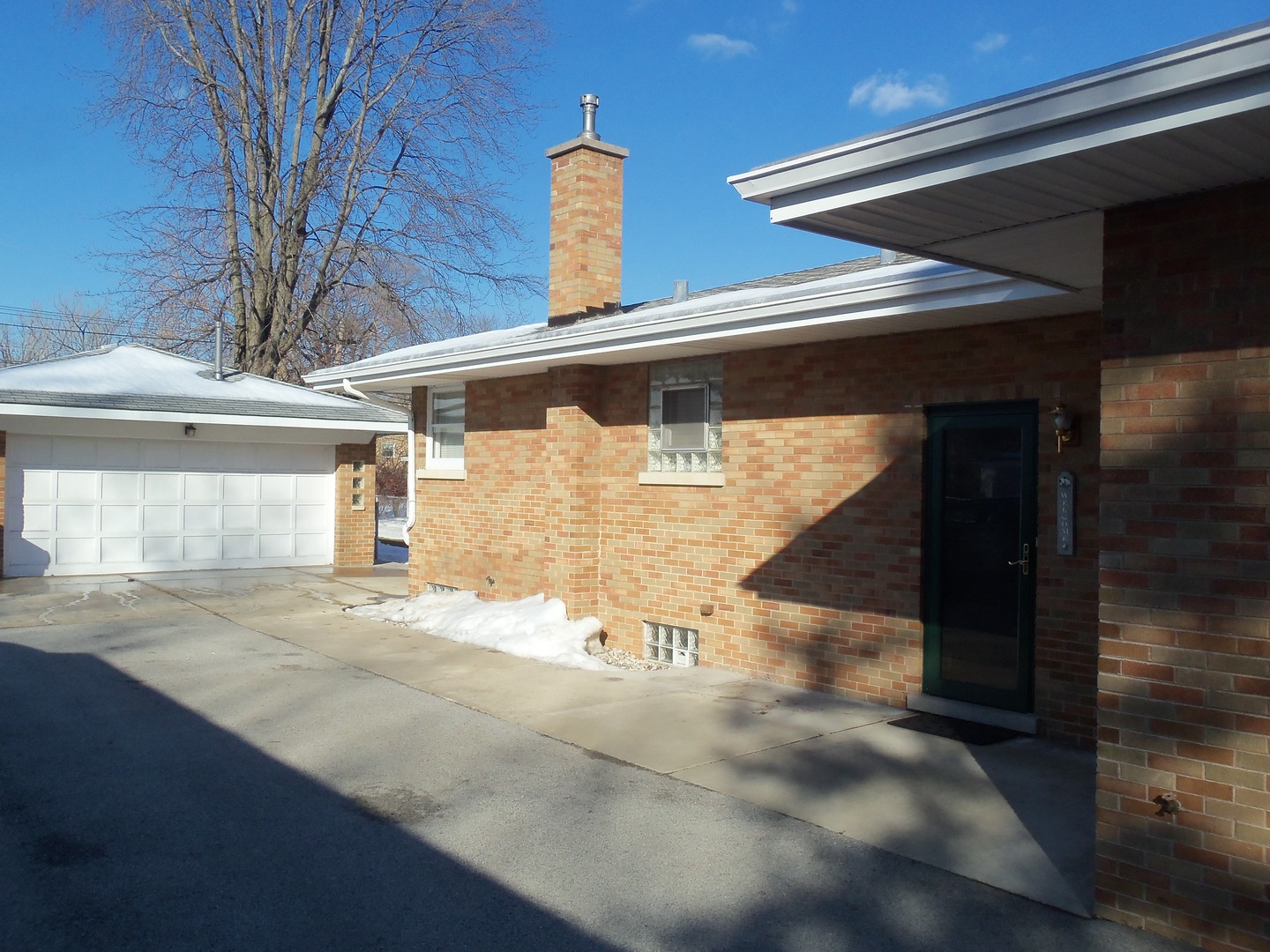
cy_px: 476
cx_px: 635
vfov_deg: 48.2
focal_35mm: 29
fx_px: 1064
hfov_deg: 61.7
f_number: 8.6
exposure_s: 1/160
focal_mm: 5.2
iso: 80
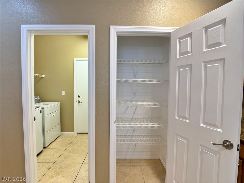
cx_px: 122
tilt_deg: -1.4
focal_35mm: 24
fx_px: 169
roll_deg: +0.4
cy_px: 92
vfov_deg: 56.8
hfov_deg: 71.6
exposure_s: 1/120
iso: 160
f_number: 1.78
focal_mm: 6.76
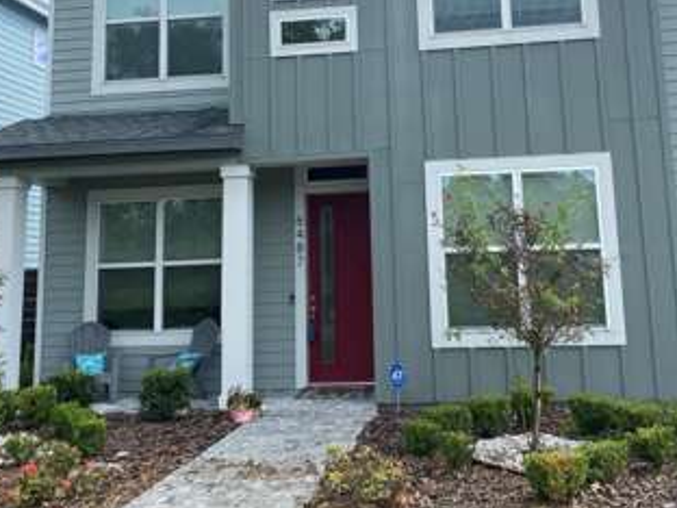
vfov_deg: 35.3
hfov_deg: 46.7
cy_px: 141
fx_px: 782
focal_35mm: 40
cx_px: 384
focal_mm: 4.25
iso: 32
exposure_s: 1/1484
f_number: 1.8
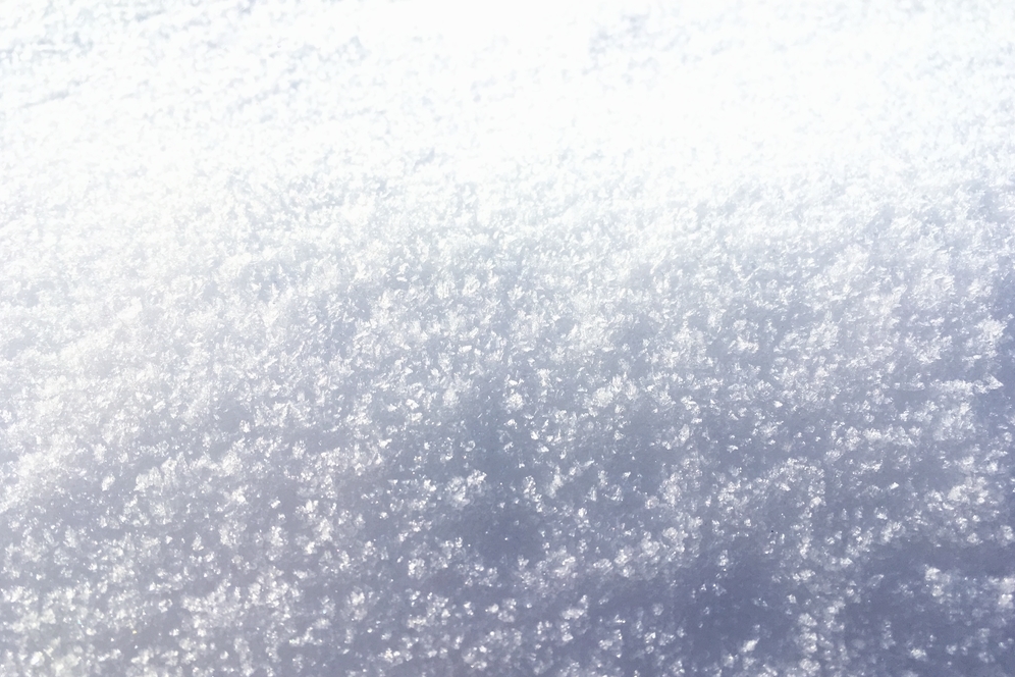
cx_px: 516
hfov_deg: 60.3
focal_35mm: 31
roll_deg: +0.5
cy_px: 322
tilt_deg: -24.1
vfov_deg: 42.3
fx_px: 874
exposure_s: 1/2331
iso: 25
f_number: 2.2
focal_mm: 4.15
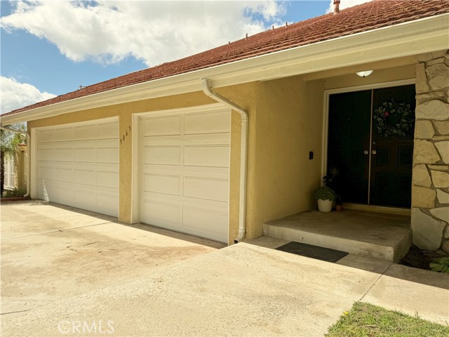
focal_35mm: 24
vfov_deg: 56.8
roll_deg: -1.2
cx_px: 224
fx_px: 311
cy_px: 168
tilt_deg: -2.8
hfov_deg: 71.6
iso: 80
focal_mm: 6.86
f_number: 1.78
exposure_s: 1/5348
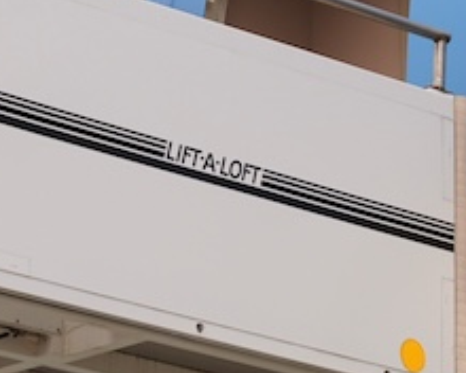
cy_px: 171
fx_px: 4041
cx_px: 464
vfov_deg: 5.3
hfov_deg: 6.6
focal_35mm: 293
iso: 320
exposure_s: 1/4000
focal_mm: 70
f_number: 3.2
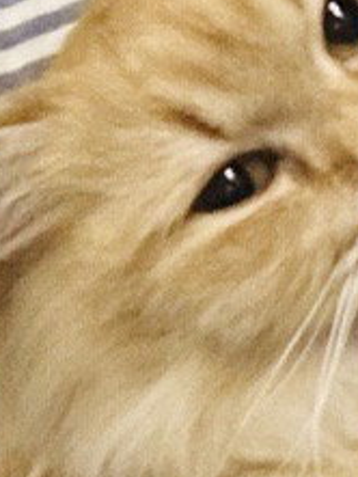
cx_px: 628
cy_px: 138
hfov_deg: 8.8
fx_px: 2246
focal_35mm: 163
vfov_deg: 12.1
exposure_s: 1/17
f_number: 1.9
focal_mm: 2.69
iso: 640
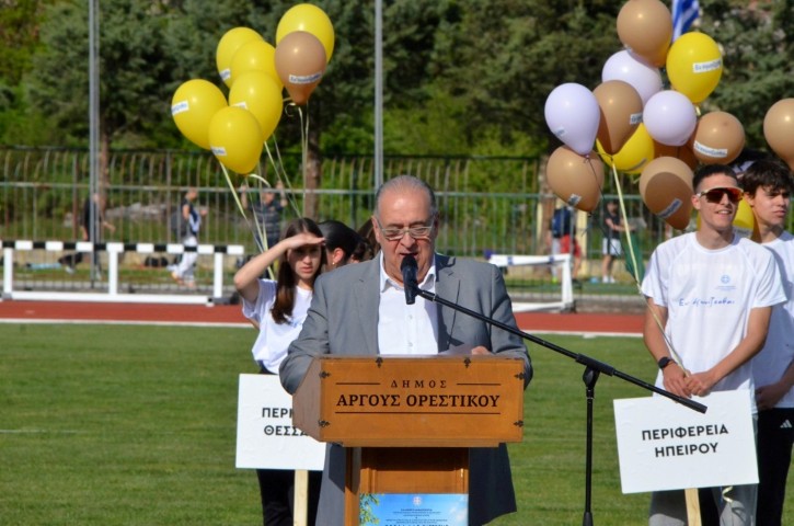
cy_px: 263
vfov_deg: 4.6
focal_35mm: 300
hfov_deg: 6.9
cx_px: 397
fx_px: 6602
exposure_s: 1/2500
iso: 2000
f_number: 13
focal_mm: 200
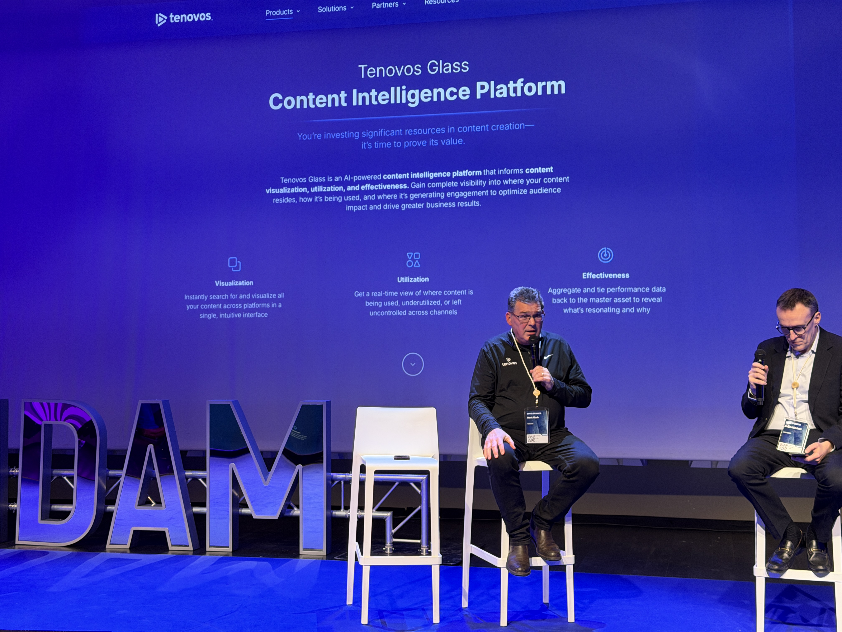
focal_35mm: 48
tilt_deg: +1.3
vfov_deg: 30.3
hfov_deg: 39.7
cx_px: 421
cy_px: 316
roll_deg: +0.3
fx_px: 1168
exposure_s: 1/58
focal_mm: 6.76
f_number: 1.78
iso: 250
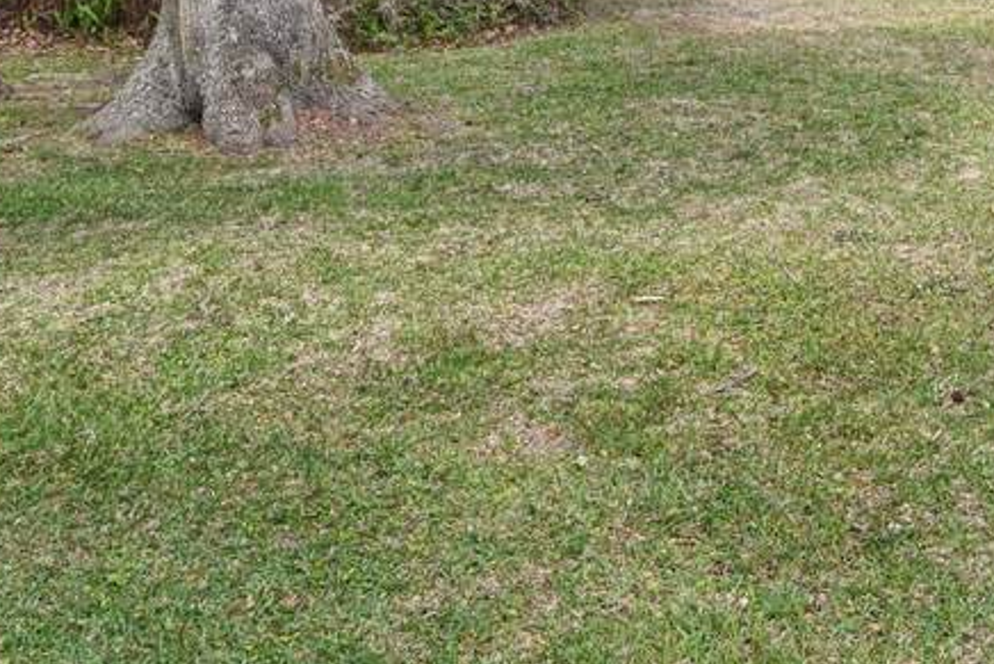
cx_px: 1024
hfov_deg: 37.0
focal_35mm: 47
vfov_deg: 26.4
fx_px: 1298
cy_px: -72
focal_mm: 16
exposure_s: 1/125
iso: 250
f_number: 9
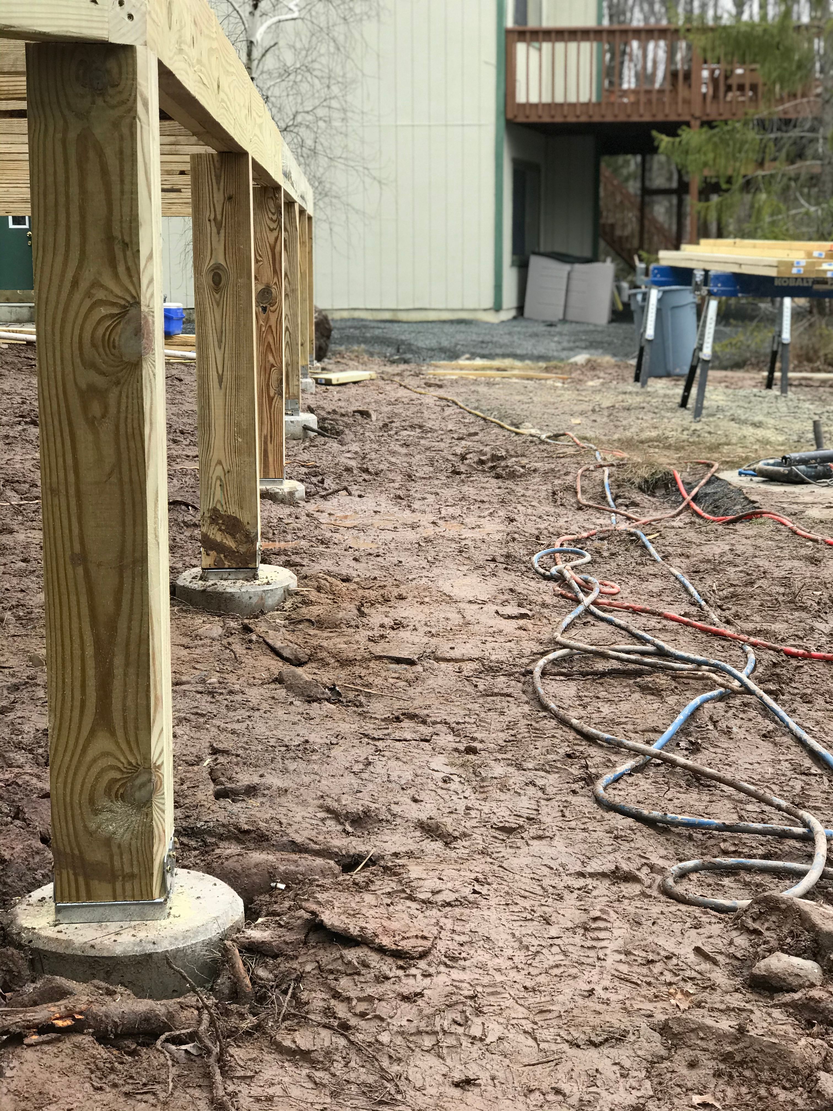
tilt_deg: -8.9
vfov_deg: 33.8
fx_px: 1829
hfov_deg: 25.7
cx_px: 416
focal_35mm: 57
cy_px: 556
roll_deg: +0.3
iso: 32
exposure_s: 1/120
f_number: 2.8
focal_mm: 6.6
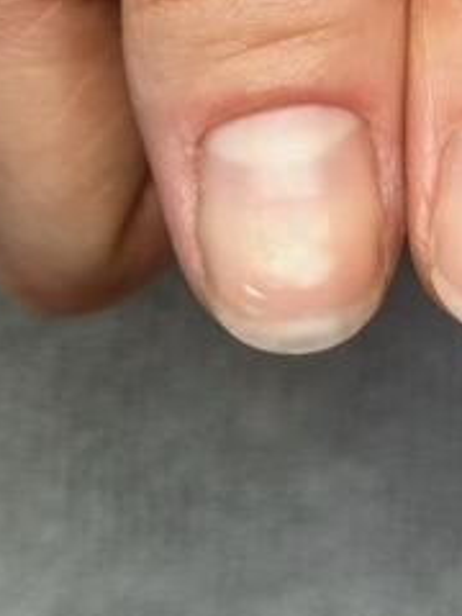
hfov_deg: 15.3
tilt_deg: -70.9
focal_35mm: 96
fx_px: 1708
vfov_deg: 20.4
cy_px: 285
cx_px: 380
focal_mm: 6.86
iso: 50
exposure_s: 1/200
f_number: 1.78
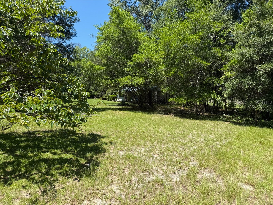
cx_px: 136
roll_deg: -0.3
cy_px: 102
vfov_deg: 56.8
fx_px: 189
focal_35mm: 24
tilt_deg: -1.9
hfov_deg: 71.6
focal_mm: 6.76
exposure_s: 1/2110
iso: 80
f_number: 1.78
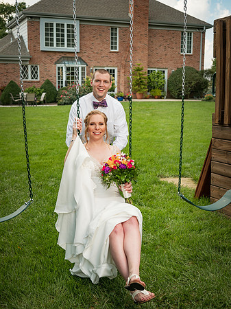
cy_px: 154
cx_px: 116
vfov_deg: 39.7
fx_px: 427
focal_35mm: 48
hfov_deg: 30.2
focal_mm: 24
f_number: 2.8
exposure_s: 1/1250
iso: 200
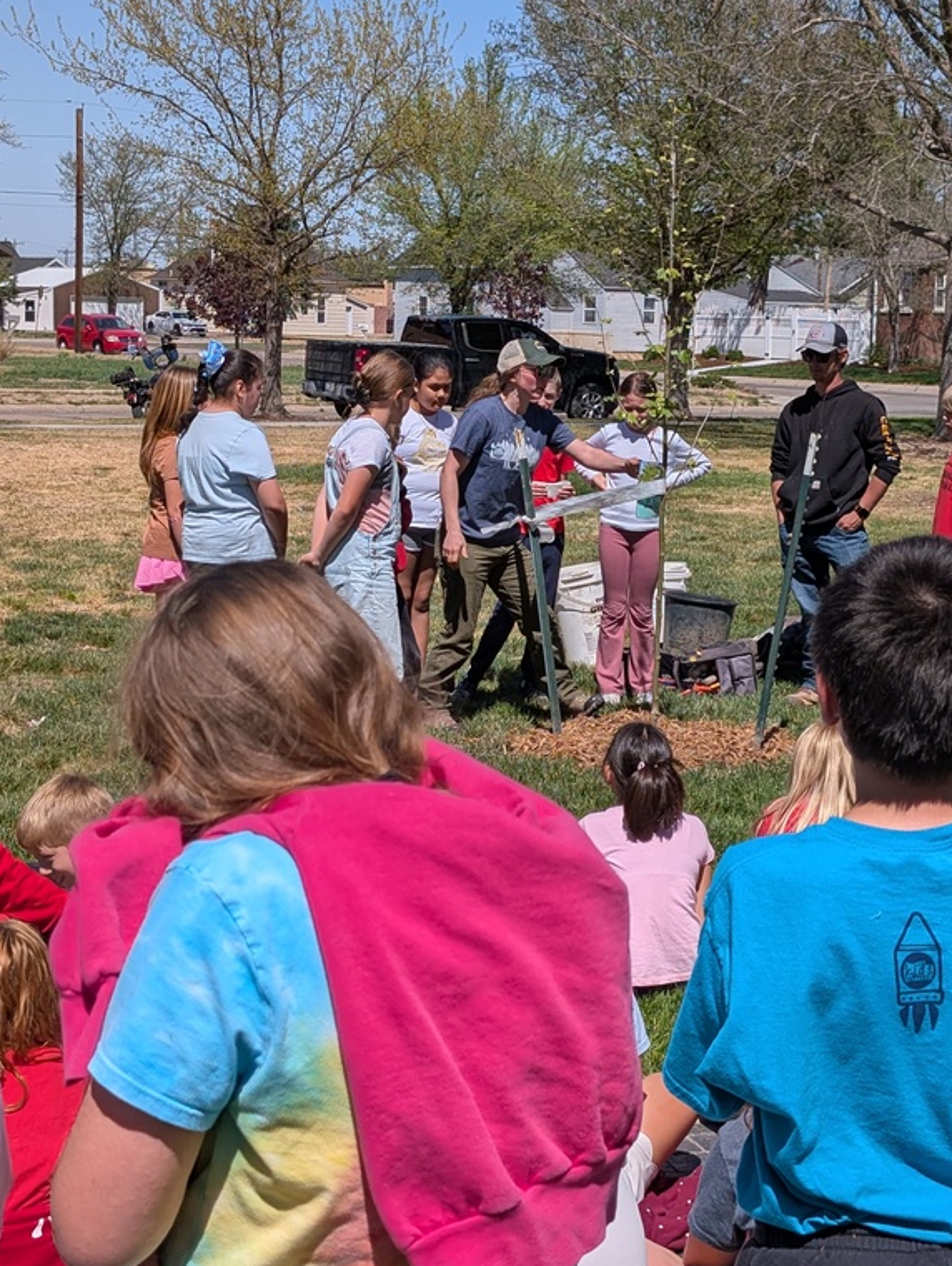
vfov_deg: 29.3
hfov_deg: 22.3
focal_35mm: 66
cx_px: 542
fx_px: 2415
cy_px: 558
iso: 22
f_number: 1.68
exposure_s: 1/2577
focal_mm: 6.9
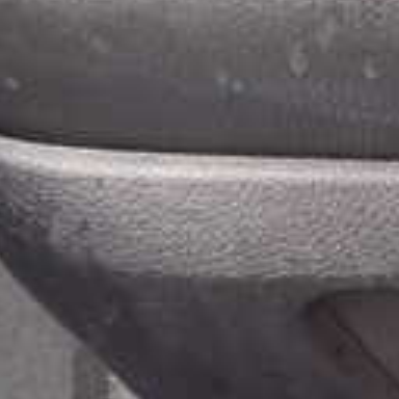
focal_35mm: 124
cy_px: 81
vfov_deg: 14.0
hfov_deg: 12.6
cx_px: 748
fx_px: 1617
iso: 160
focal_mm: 5.4
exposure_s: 1/60
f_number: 2.3
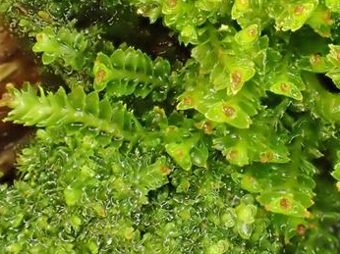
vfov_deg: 19.7
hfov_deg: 26.0
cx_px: 255
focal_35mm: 74
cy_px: 58
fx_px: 726
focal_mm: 7.34
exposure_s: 1/30
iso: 1600
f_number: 4
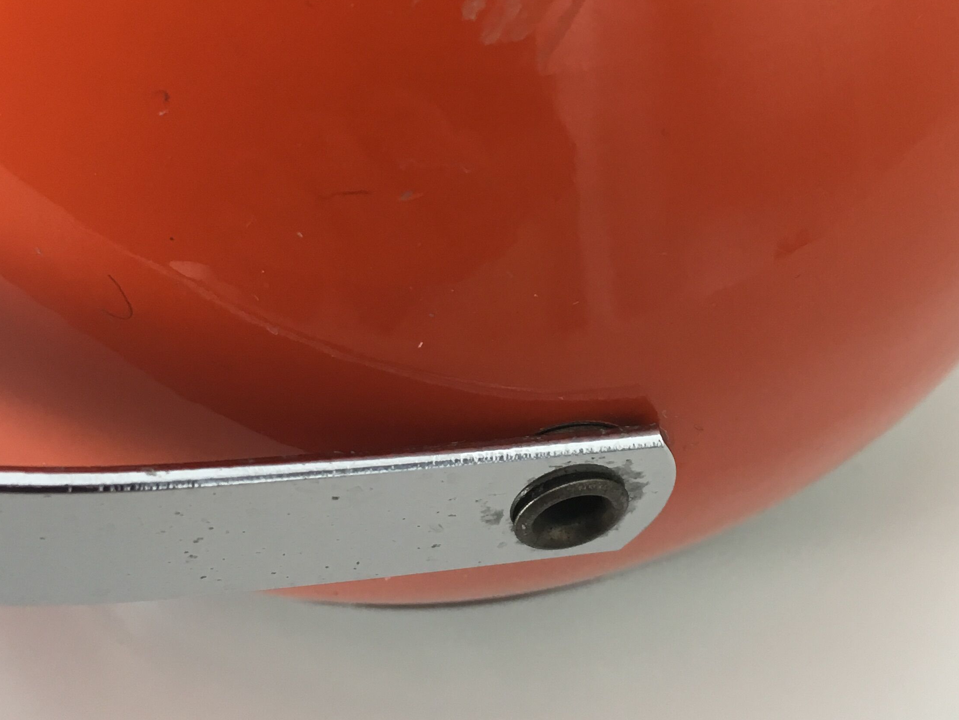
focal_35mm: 53
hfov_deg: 36.1
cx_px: 551
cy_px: 86
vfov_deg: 26.7
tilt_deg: -45.8
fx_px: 1468
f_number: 2.2
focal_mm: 4.15
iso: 64
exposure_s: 1/33
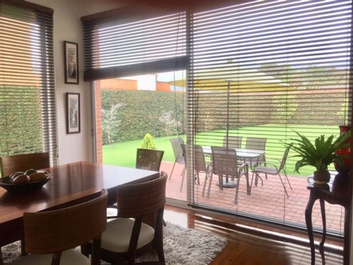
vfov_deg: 48.2
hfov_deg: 61.7
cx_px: 176
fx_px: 296
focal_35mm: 29
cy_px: 132
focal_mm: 4.15
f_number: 2.2
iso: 40
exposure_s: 1/120
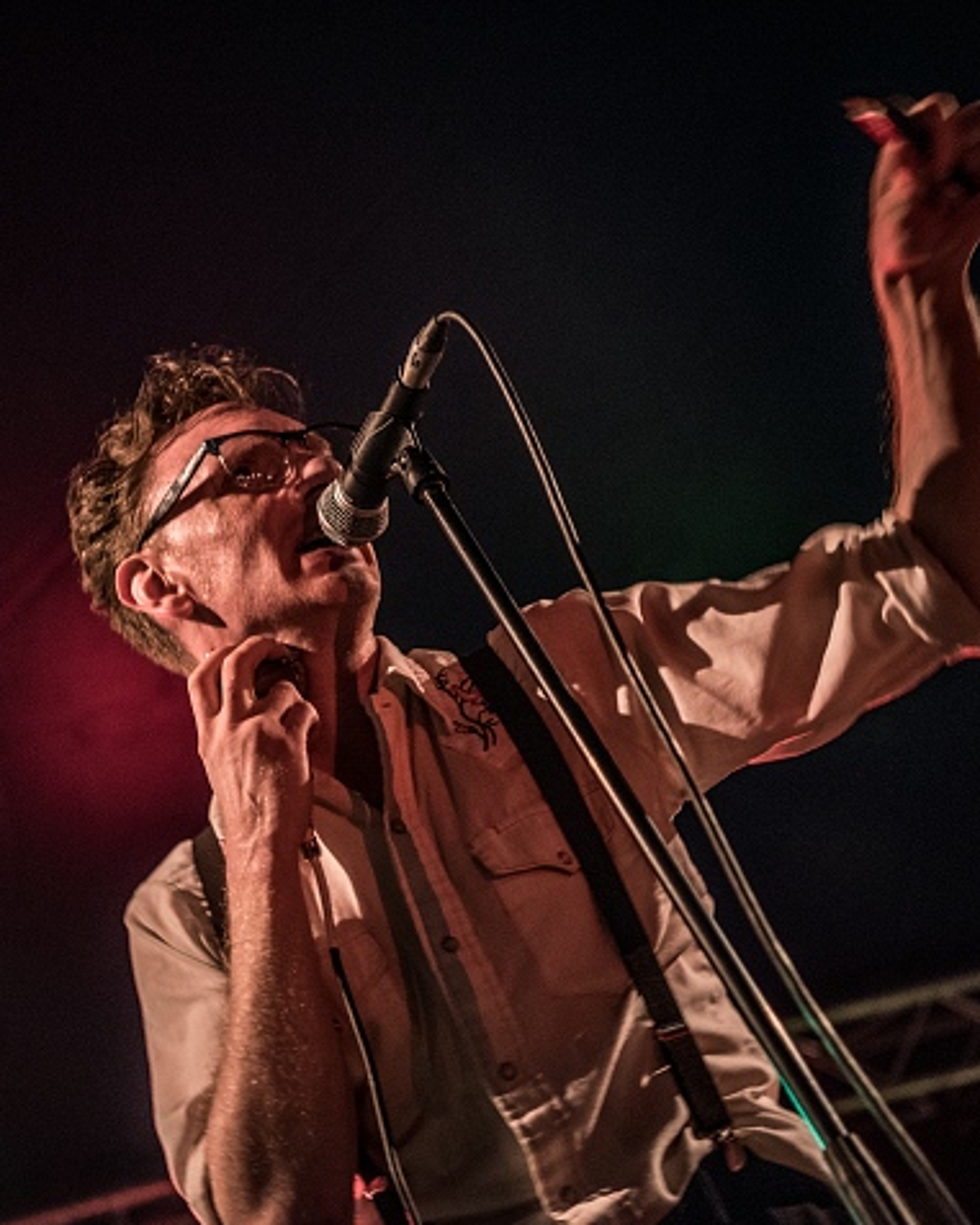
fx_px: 2573
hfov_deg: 21.6
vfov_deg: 26.8
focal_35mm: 71
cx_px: 430
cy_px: 614
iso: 2000
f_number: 2.8
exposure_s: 1/80
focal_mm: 50
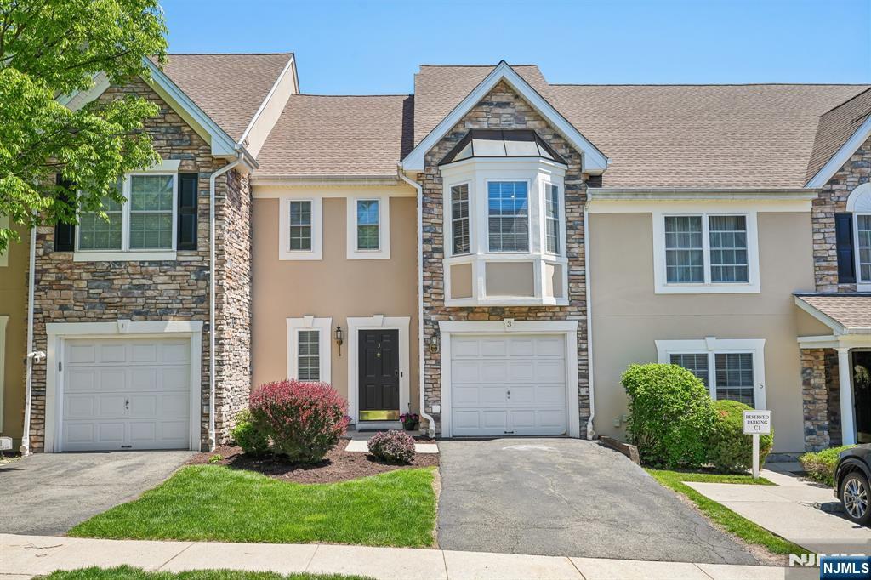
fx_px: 750
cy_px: 290
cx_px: 436
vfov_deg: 42.3
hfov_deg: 60.3
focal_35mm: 31
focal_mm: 31
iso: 100
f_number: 8
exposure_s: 1/125
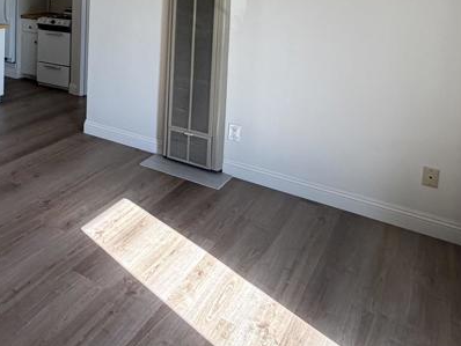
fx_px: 480
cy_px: 6
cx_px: -7
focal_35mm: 36
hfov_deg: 43.5
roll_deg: -0.6
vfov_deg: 36.1
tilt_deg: -5.2
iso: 160
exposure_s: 1/121
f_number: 2.2
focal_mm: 2.22
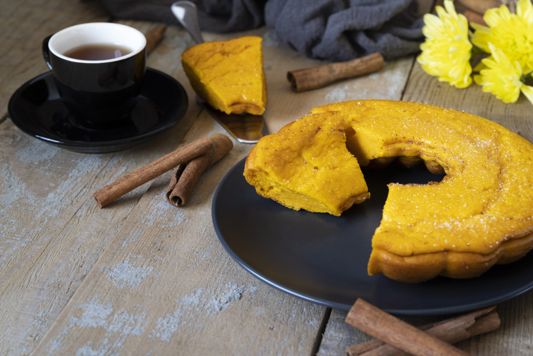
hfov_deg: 27.0
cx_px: 266
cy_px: 178
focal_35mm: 75
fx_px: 1111
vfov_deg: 18.2
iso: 100
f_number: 10
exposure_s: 2
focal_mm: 75
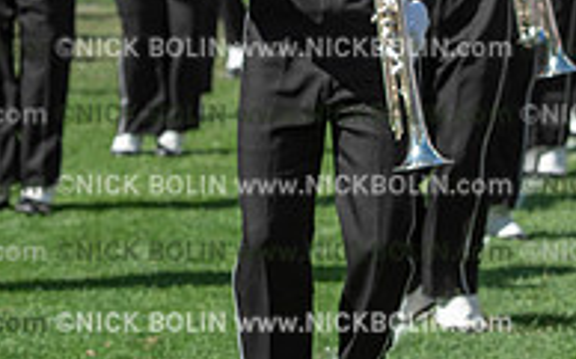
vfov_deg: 4.3
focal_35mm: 305
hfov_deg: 6.9
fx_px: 4785
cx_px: 282
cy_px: -159
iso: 400
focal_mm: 100
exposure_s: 1/2000
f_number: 5
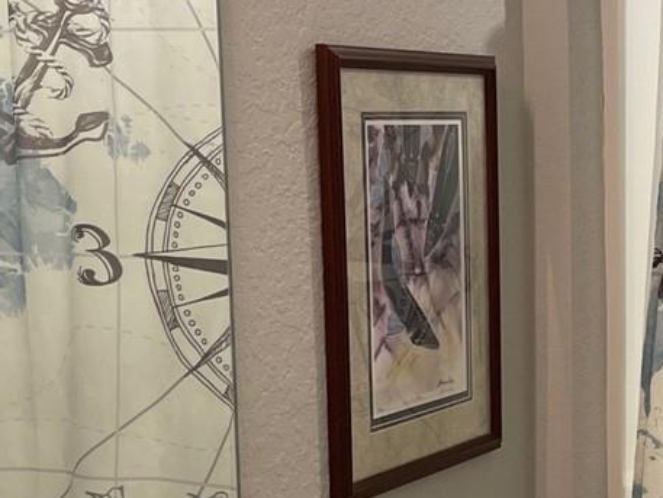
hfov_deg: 20.6
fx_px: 1743
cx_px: 704
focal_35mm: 91
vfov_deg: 16.1
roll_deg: +0.9
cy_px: 425
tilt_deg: -9.6
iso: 80
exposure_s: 1/60
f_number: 1.6
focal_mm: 4.2
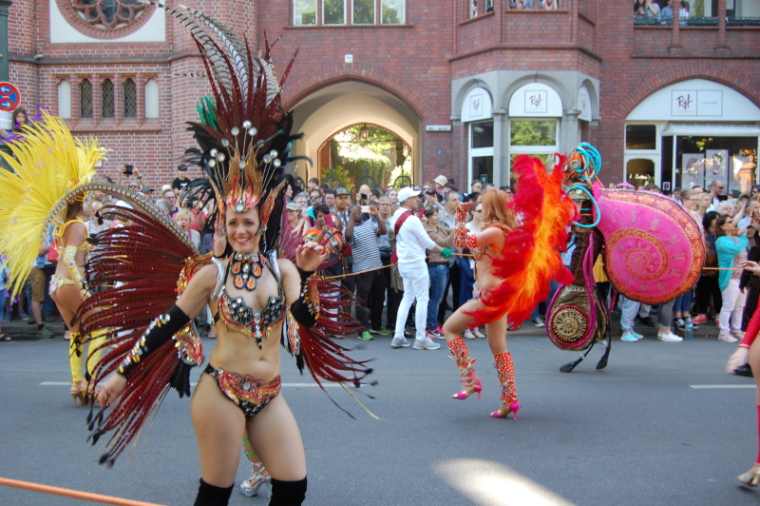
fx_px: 823
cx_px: 380
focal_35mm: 39
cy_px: 253
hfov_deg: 49.6
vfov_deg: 34.2
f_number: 5.6
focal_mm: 26
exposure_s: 1/125
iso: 400
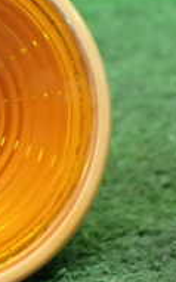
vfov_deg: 20.8
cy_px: 133
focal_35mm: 100
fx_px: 769
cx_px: -72
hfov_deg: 12.5
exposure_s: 1/125
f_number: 2.3
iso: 800
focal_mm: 5.4
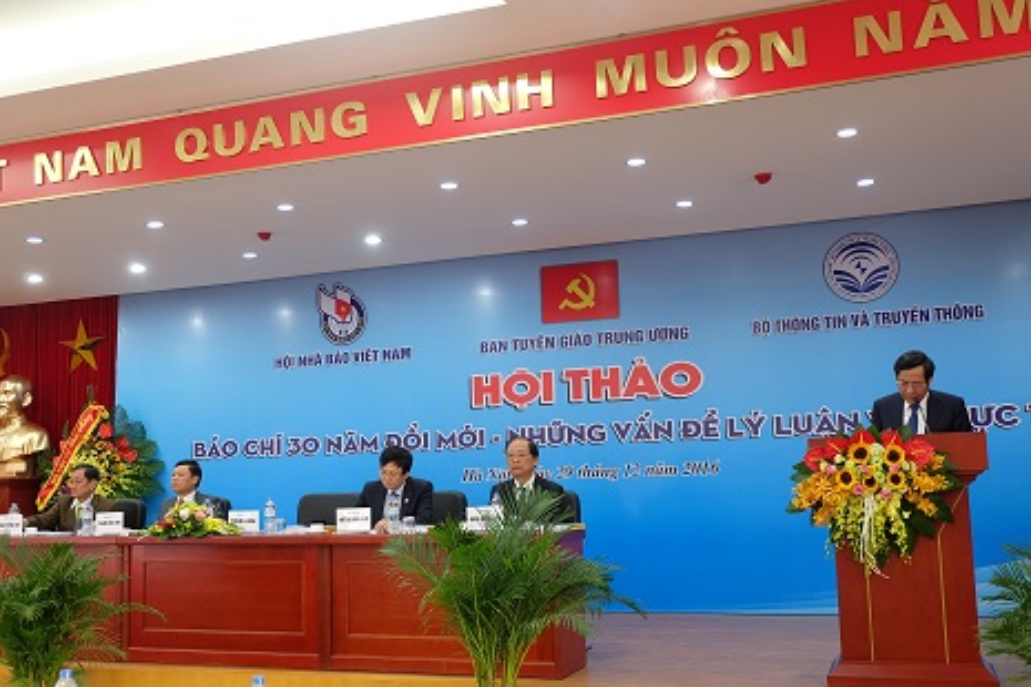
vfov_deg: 34.2
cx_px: 452
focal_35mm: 39
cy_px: 352
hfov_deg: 49.4
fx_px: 1117
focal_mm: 22.2
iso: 320
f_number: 4
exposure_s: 1/10
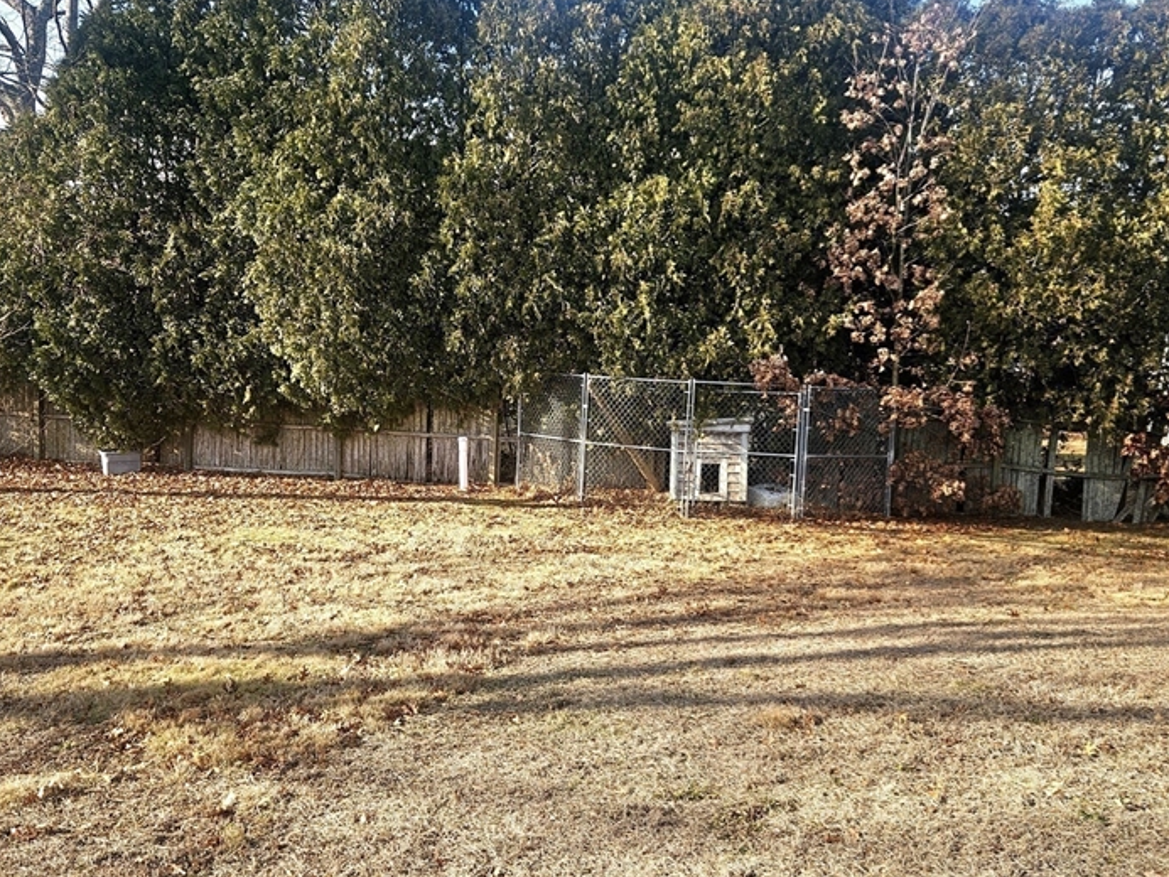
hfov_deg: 53.9
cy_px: 452
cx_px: 562
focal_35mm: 34
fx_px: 1148
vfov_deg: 41.8
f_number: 1.8
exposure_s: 1/625
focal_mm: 5.4
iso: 25
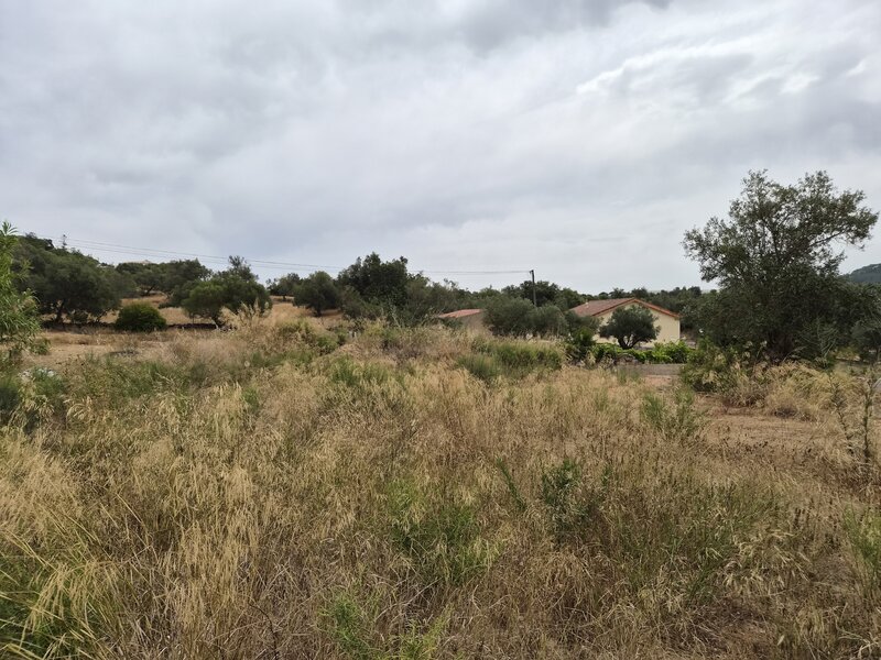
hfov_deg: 73.9
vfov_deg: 58.9
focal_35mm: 23
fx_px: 585
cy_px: 330
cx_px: 440
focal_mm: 5.4
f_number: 1.8
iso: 80
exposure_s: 1/6224
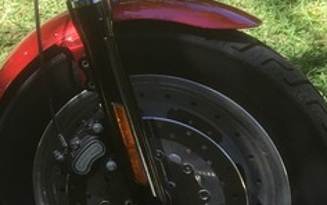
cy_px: -8
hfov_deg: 17.9
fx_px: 928
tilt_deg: -29.0
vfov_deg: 12.4
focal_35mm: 104
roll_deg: -1.7
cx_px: -158
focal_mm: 4.15
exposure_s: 1/204
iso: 25
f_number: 2.2
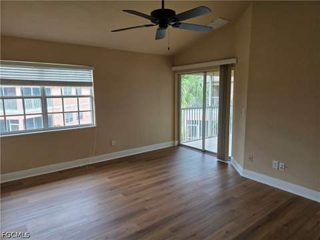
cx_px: 160
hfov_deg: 73.9
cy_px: 120
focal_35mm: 23
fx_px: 213
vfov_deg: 58.9
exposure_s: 1/180
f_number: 1.7
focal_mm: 6.3
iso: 80
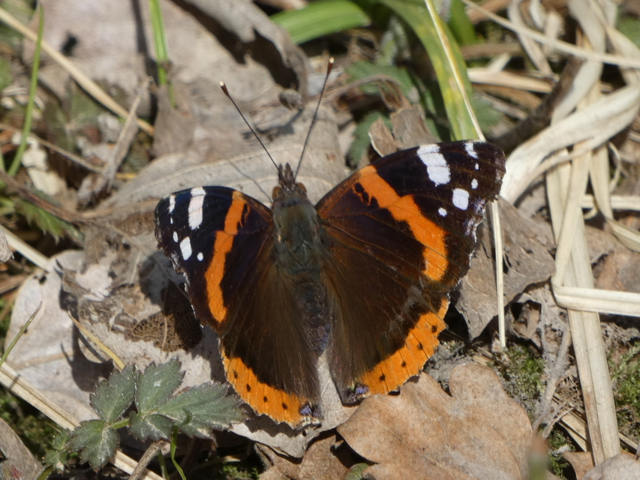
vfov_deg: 2.2
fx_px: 12592
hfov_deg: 2.9
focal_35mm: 681
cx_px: 320
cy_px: 240
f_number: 5.6
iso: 80
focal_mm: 121.9
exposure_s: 1/100
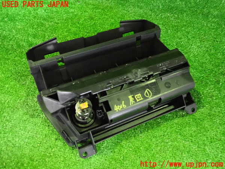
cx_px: 112
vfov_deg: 46.8
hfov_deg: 60.0
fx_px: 195
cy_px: 84
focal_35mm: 30
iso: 2500
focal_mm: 5.4
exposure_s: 1/50
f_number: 2.3
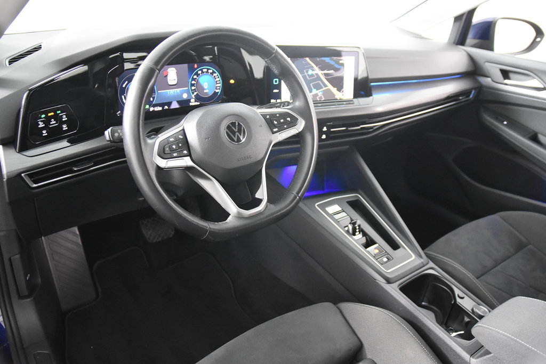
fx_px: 455
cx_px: 273
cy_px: 182
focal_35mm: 30
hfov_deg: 61.9
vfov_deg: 43.6
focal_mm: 20
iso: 5000
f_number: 2.8
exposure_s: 1/30
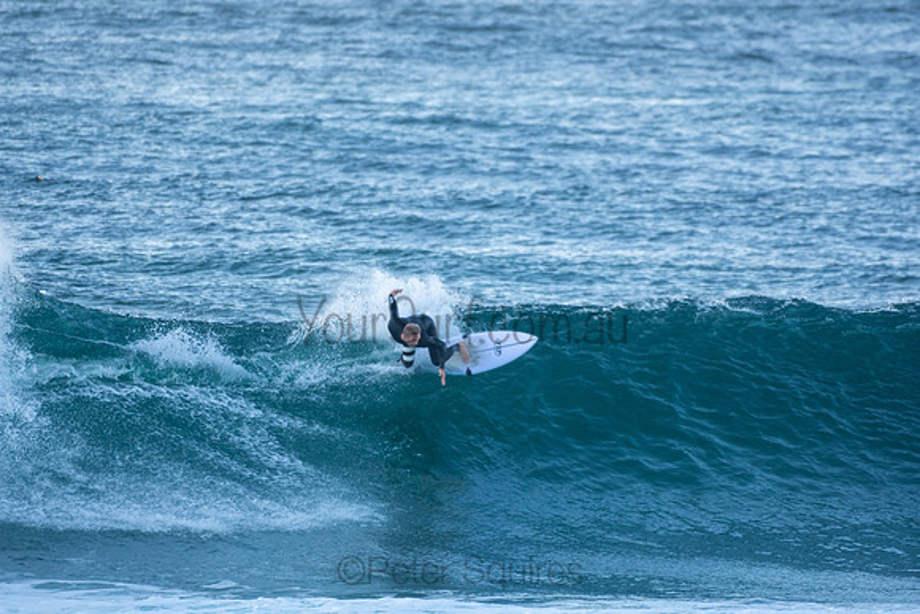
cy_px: 307
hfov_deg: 2.7
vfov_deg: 1.8
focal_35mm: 750
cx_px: 460
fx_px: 19170
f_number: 5.6
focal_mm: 500
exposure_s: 1/400
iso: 450
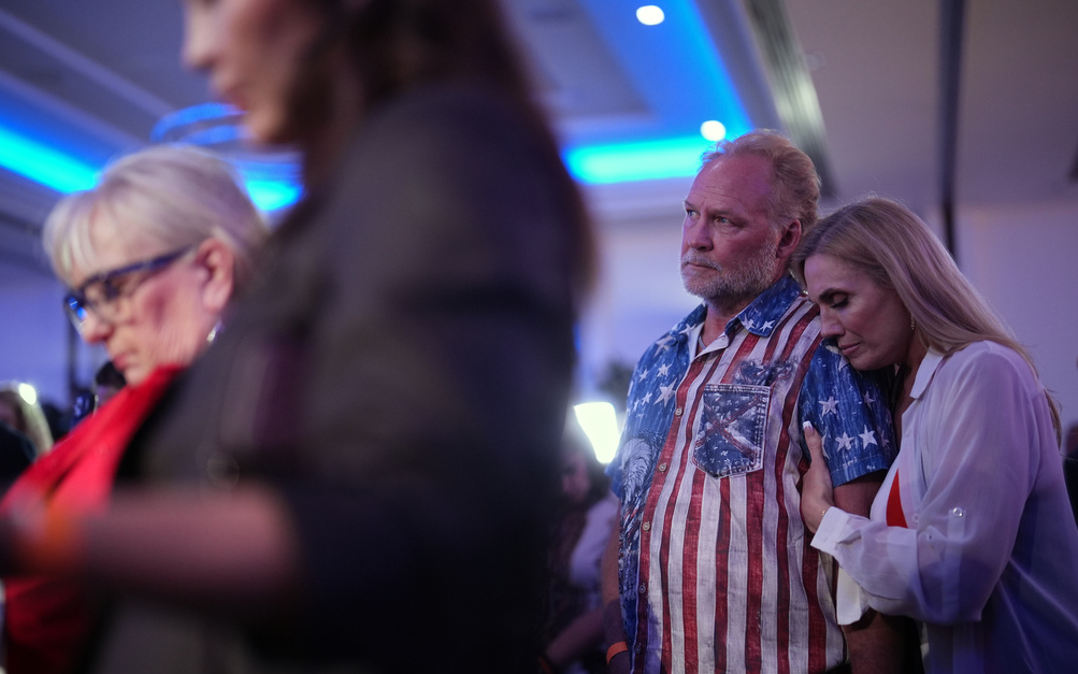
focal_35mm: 52
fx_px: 1528
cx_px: 547
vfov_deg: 24.9
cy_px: 341
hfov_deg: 38.9
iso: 1600
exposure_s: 1/200
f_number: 1.2
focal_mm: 50
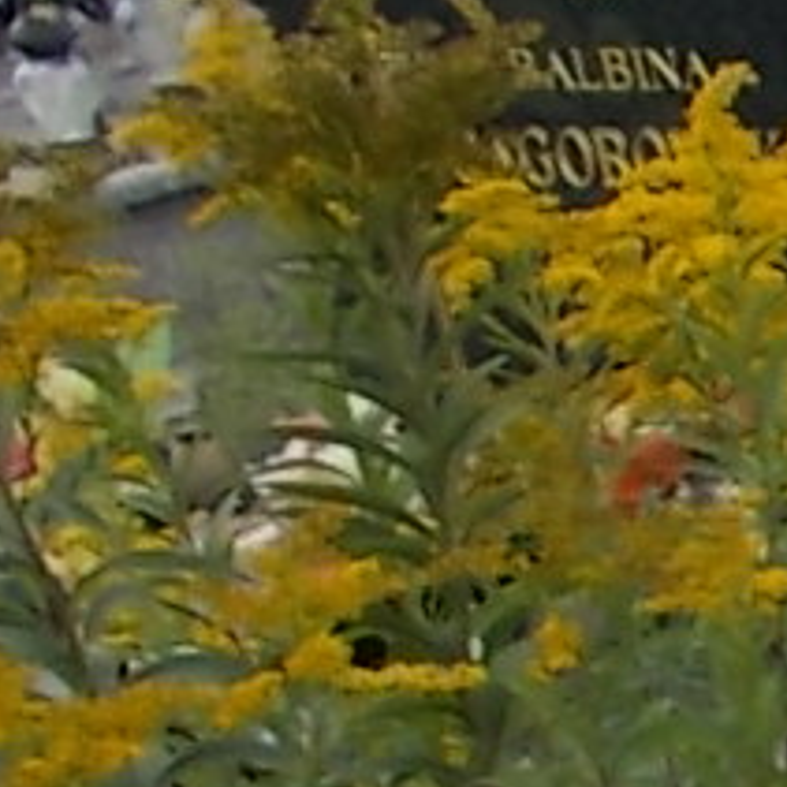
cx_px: 2469
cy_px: 1235
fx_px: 4476
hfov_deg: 8.3
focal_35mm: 174
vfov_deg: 9.7
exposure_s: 1/80
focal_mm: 4.6
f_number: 8
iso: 80
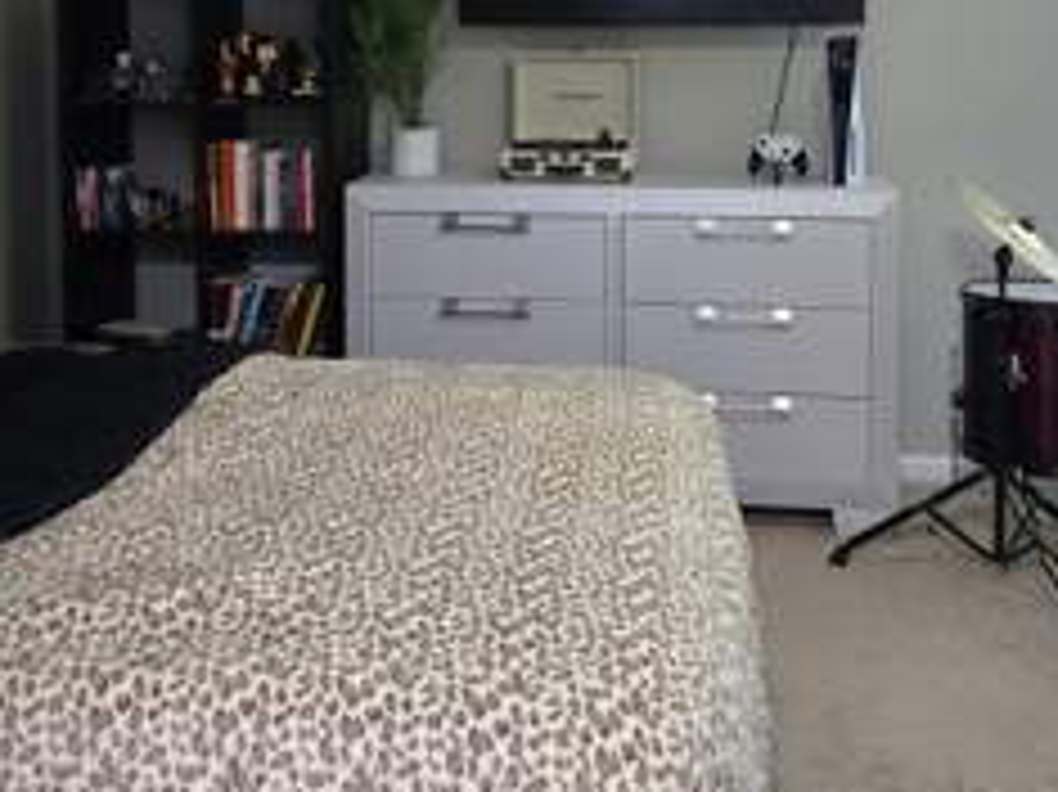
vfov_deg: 29.6
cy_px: 83
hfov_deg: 40.5
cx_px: 531
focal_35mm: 47
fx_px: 1436
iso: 640
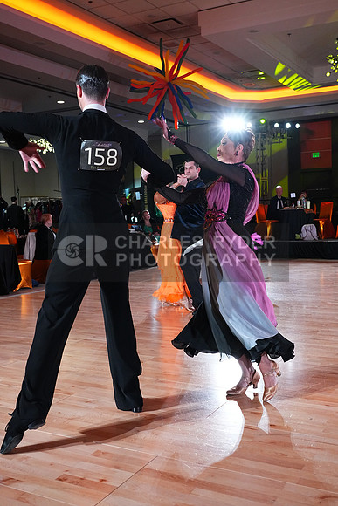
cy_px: 253
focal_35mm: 38
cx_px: 169
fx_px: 535
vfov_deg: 50.7
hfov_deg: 35.1
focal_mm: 38
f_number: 5
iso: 5000
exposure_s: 1/400
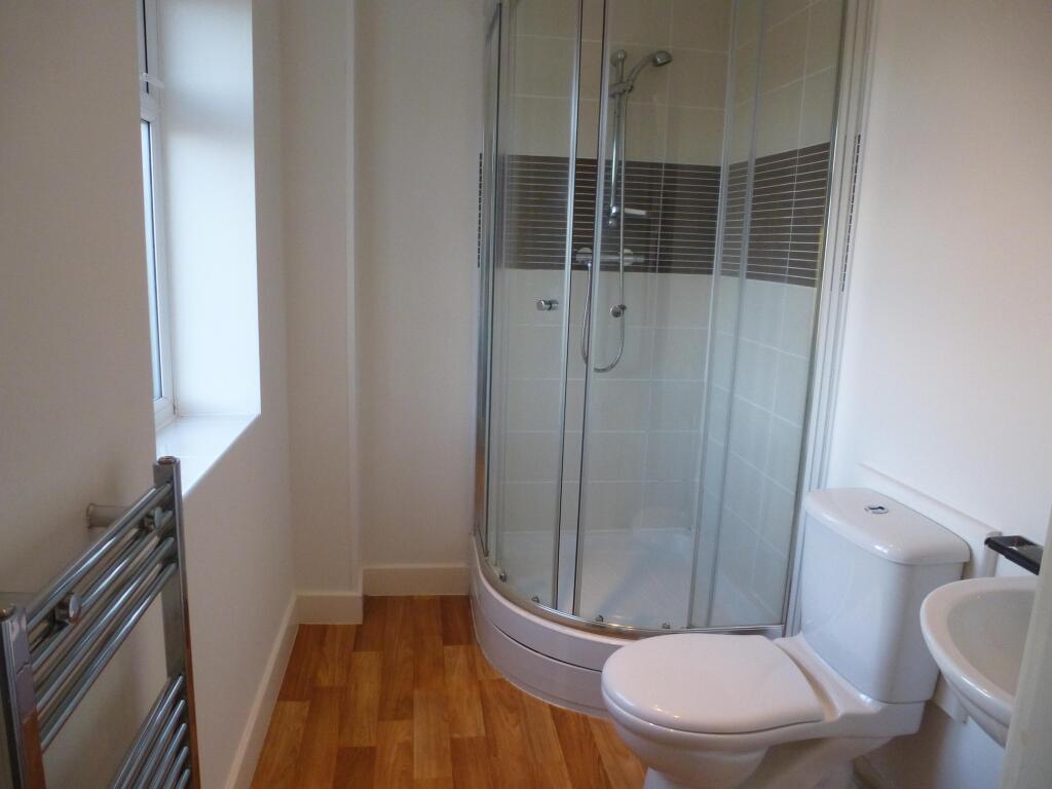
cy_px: 394
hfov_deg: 71.6
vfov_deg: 56.8
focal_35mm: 24
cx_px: 526
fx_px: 729
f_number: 3.3
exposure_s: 1/125
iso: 500
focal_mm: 4.3
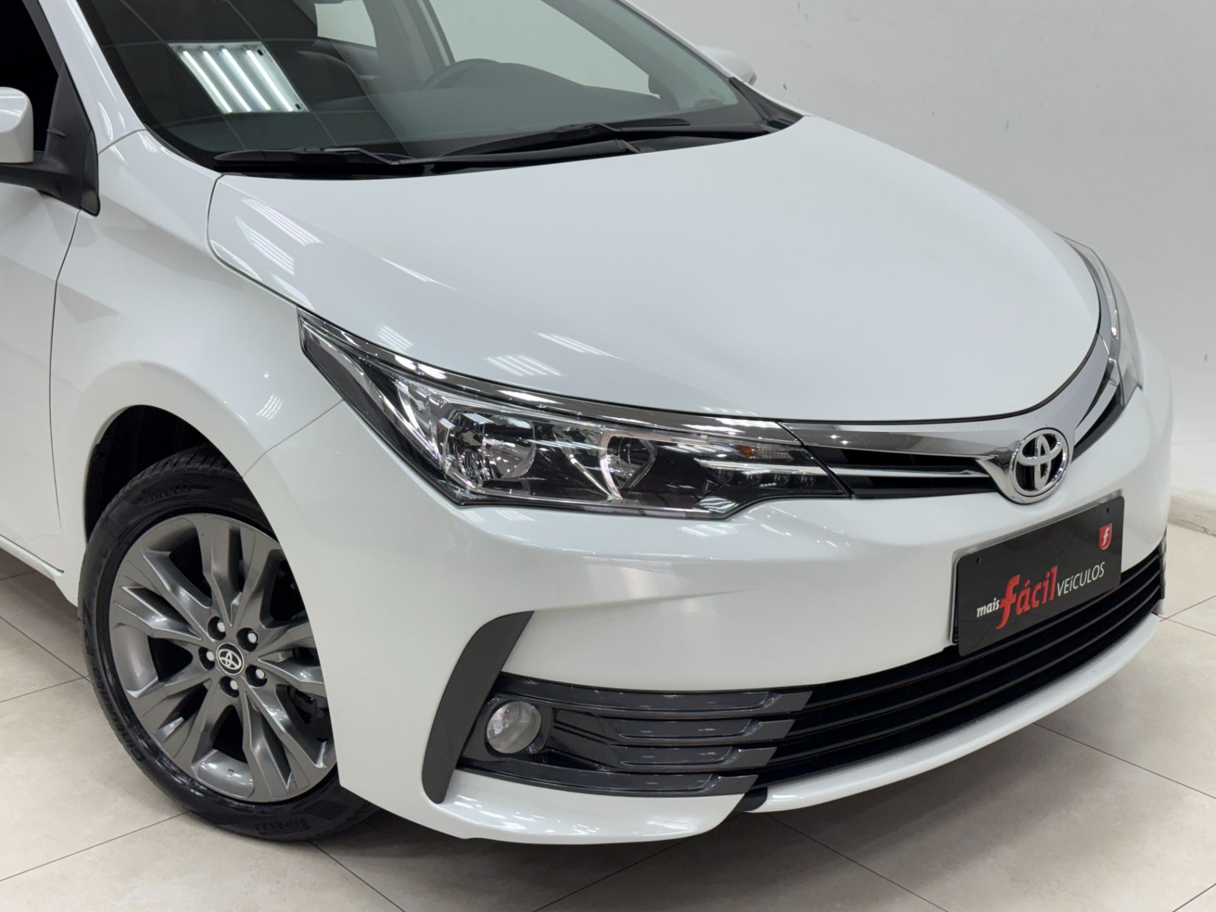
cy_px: 456
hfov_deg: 39.7
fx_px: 1686
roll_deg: +0.2
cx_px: 608
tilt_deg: -17.0
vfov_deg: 30.3
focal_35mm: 48
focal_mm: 6.76
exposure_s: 1/120
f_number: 1.78
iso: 160
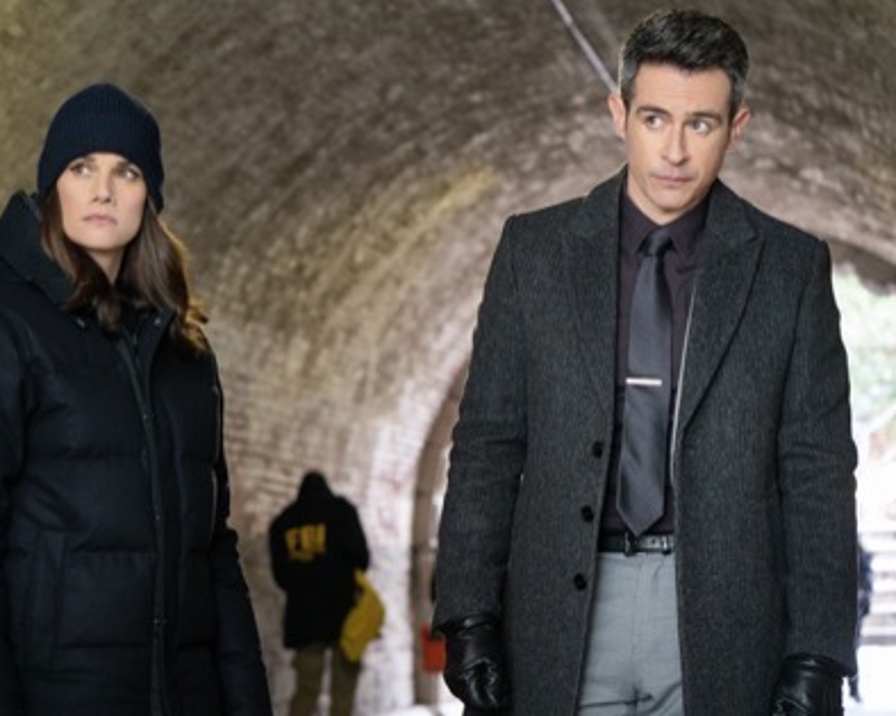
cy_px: 356
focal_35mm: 119
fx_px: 3155
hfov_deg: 16.1
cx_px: 348
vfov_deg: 13.0
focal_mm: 100
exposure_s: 1/100
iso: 2500
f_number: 5.6
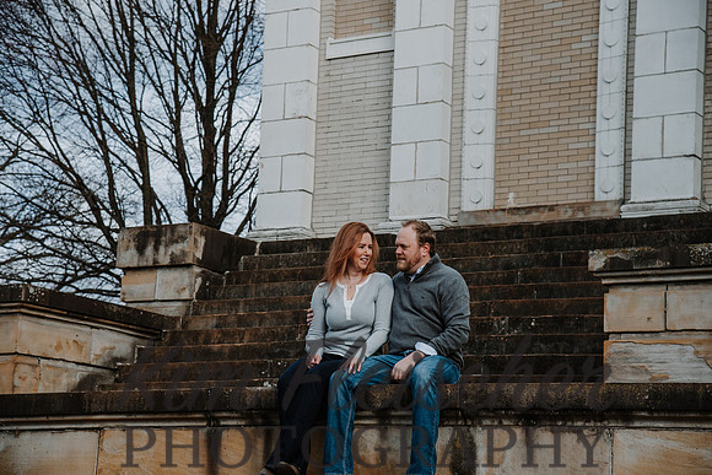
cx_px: 356
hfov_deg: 23.6
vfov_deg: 15.9
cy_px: 238
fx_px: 1701
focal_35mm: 86
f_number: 5.6
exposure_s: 1/500
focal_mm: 86
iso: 200
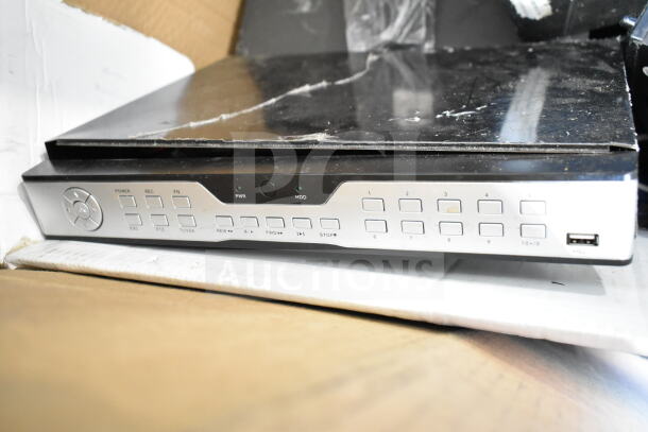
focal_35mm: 36
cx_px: 324
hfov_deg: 53.1
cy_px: 216
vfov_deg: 36.9
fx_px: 648
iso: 5600
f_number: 3.8
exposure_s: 1/40
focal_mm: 24
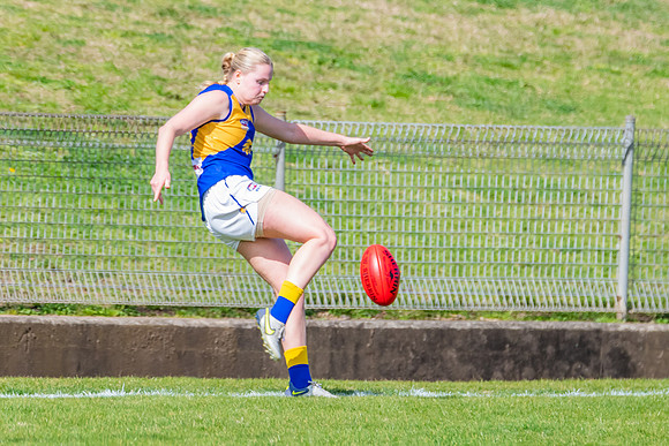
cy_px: 144
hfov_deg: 2.1
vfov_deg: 1.4
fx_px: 18371
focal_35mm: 988
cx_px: 362
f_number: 8
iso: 800
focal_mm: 460
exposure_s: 1/1600
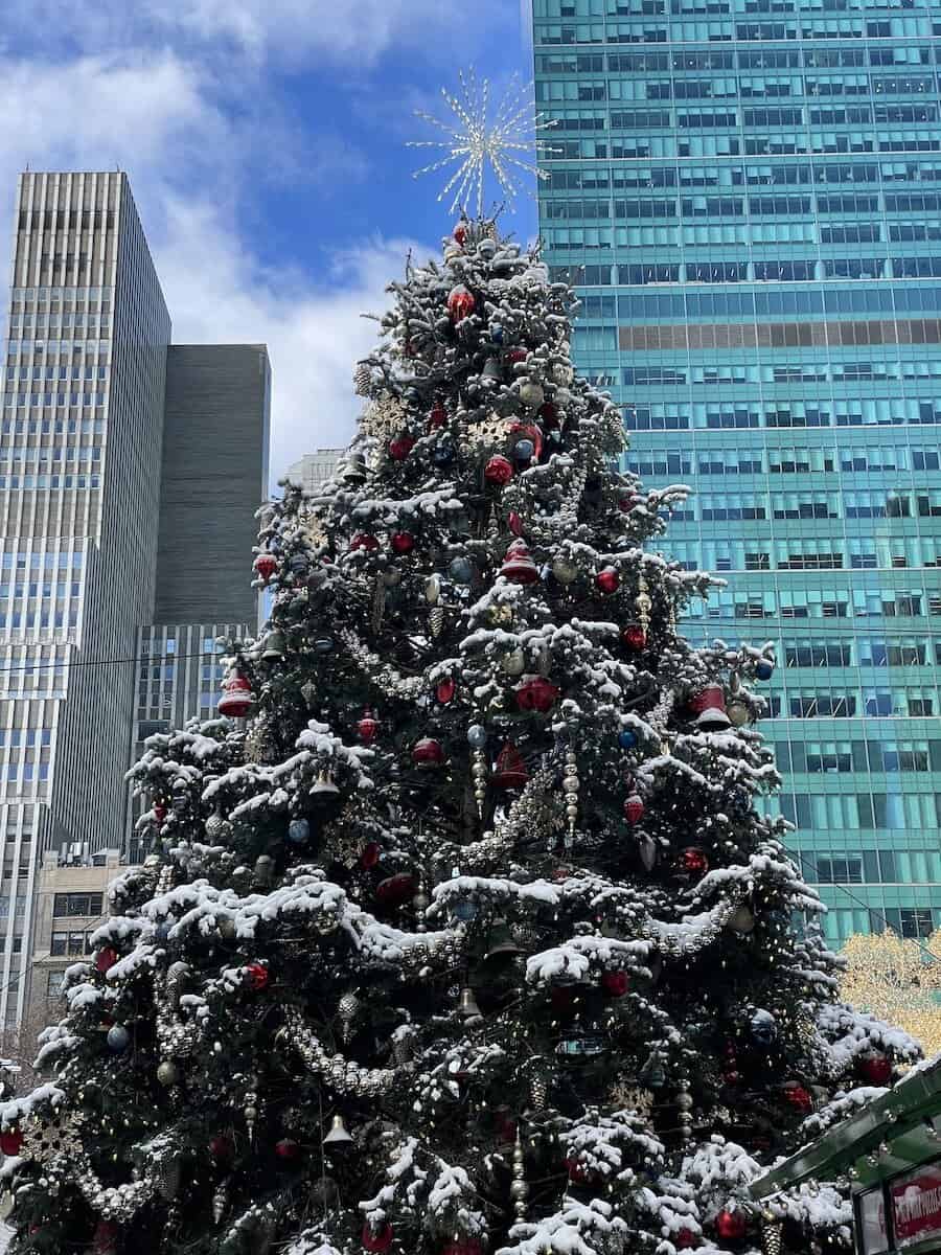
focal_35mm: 52
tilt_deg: +23.1
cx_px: 470
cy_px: 628
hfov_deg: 28.0
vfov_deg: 36.8
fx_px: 1885
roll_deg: +1.6
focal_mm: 6
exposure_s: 1/421
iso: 25
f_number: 2
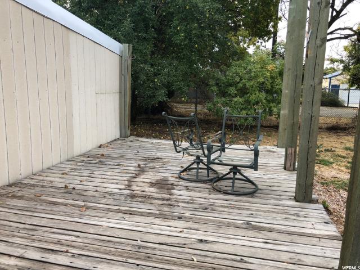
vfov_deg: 49.7
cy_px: 135
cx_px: 180
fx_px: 291
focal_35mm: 28
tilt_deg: -9.7
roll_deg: -0.5
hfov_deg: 63.4
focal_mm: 3.99
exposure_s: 1/219
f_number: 1.8
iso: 20
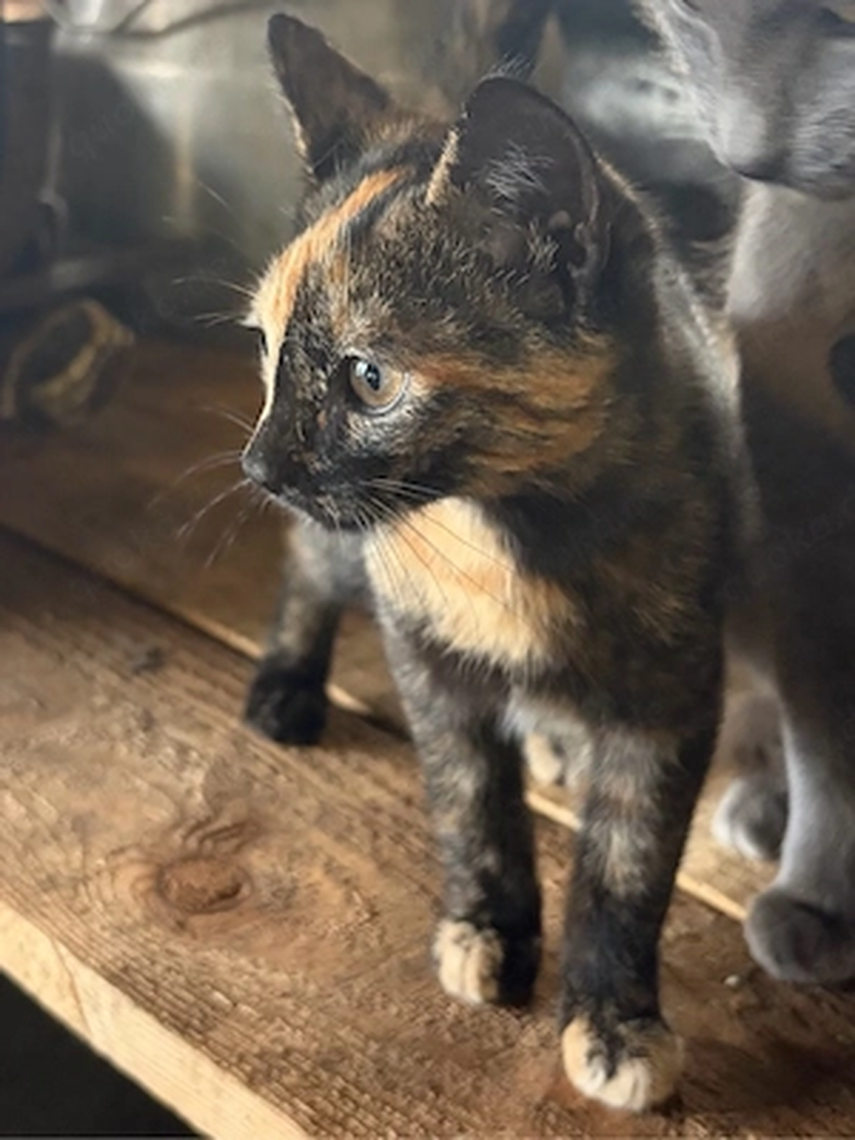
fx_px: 856
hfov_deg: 53.1
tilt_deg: -17.5
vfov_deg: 67.3
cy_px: 570
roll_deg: -2.1
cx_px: 428
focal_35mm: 26
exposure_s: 1/60
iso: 320
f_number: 1.6
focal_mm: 5.96
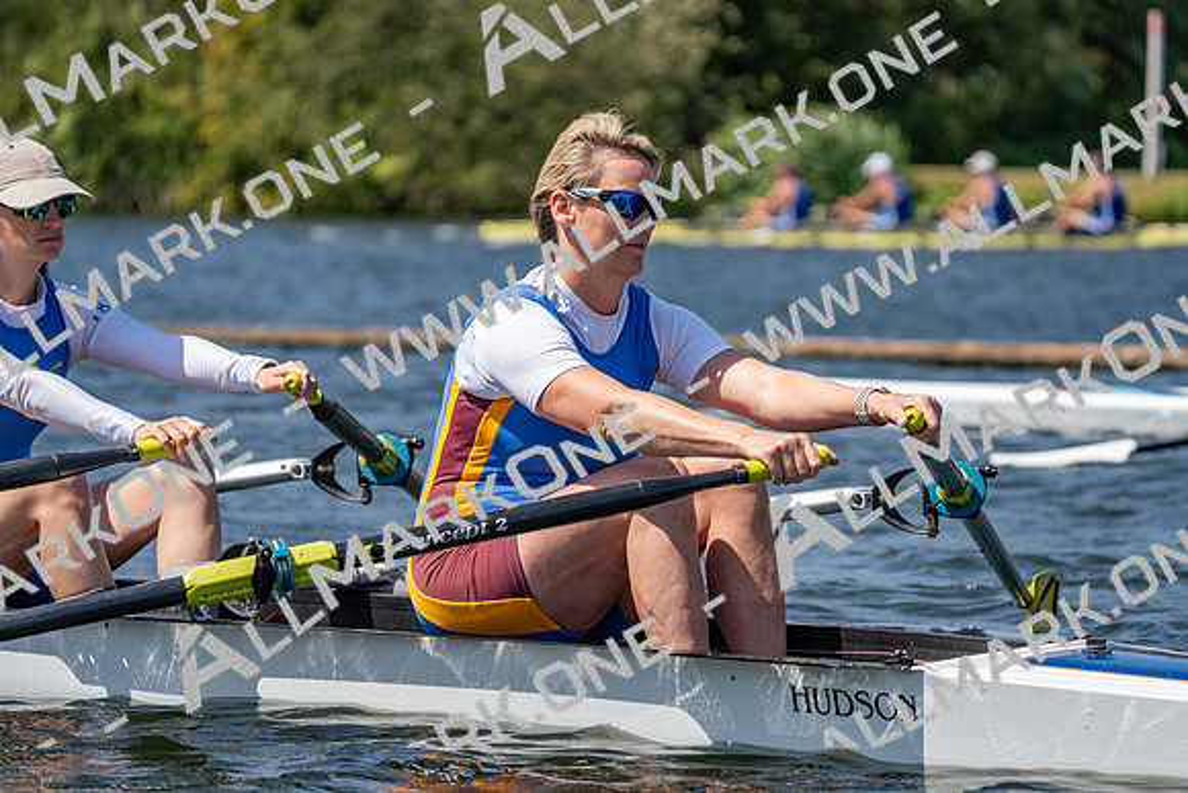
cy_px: 396
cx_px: 594
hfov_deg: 10.3
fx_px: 6601
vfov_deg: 6.9
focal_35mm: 200
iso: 200
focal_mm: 200
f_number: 5.6
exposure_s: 1/2000
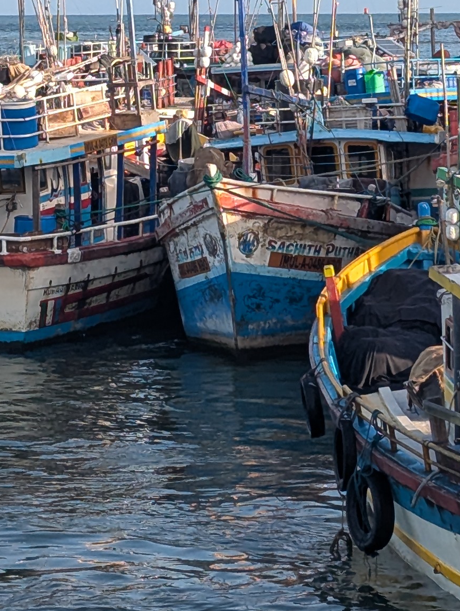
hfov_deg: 8.7
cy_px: 101
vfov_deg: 11.6
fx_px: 3005
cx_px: 311
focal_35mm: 170
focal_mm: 6.81
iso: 52
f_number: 1.85
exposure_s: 1/1101
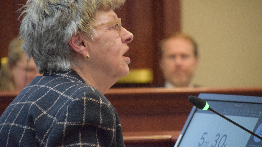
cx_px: 131
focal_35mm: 315
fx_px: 2188
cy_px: 65
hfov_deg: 6.9
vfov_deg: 3.9
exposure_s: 1/125
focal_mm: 200
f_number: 6.3
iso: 6400
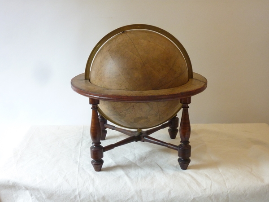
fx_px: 373
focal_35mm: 48
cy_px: 101
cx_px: 134
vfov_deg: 30.3
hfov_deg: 39.7
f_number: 3.8
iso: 400
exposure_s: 1/30
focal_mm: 7.9
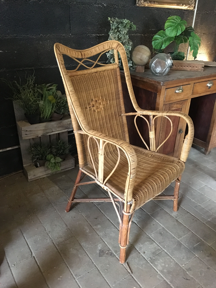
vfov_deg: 61.7
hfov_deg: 48.2
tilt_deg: -27.0
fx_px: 241
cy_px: 144
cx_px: 108
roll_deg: -0.2
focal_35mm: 29
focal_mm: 4.15
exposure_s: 1/17
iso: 320
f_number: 2.2
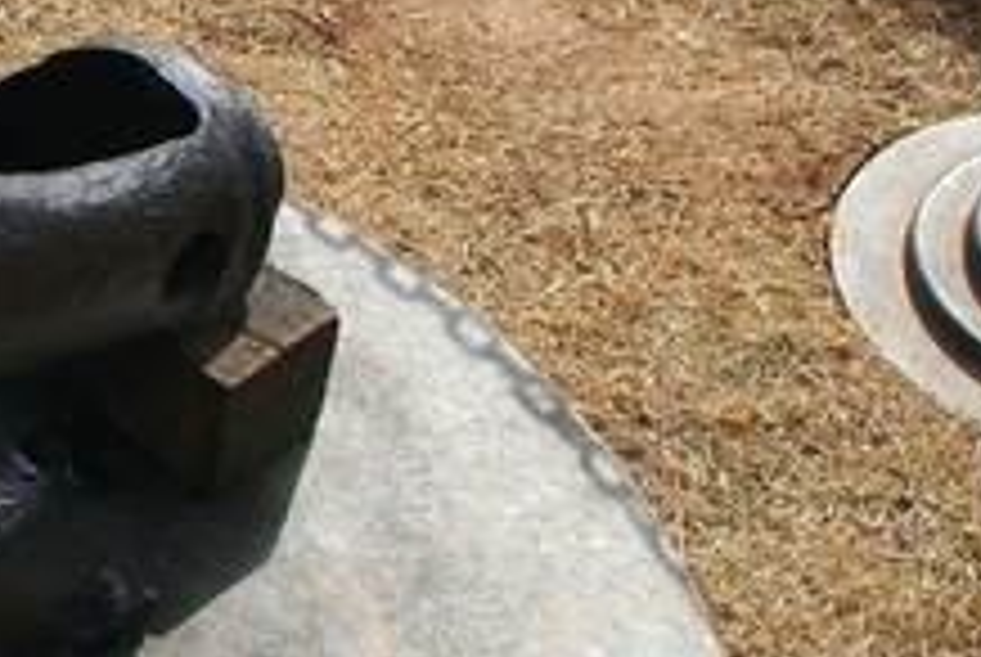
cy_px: 423
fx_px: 2619
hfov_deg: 19.7
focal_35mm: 96
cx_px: -263
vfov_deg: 14.3
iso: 400
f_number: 9.5
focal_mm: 20
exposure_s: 1/350
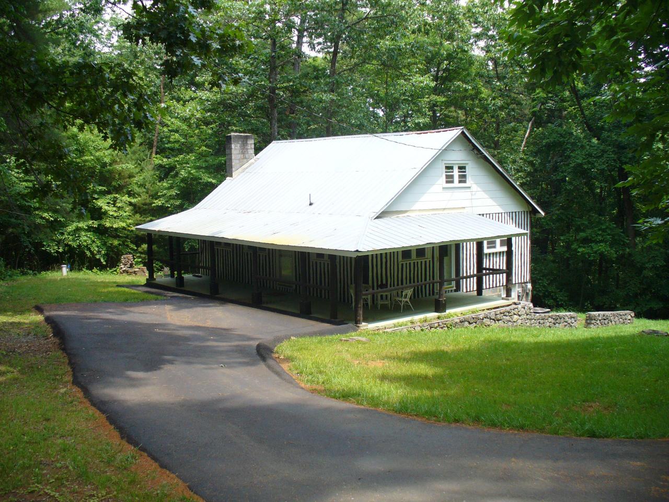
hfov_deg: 50.1
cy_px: 251
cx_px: 334
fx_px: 715
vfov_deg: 38.7
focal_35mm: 37
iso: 100
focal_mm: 6.1
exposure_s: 1/400
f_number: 2.8
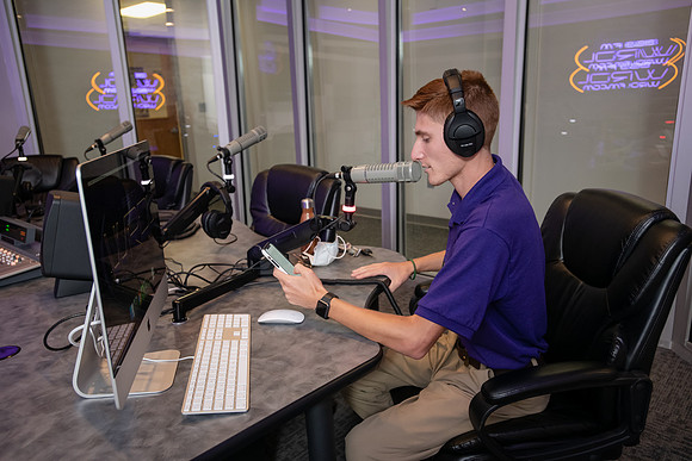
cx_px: 346
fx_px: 500
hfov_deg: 69.4
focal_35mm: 26
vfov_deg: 49.6
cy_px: 230
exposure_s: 1/60
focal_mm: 26
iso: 1600
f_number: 5
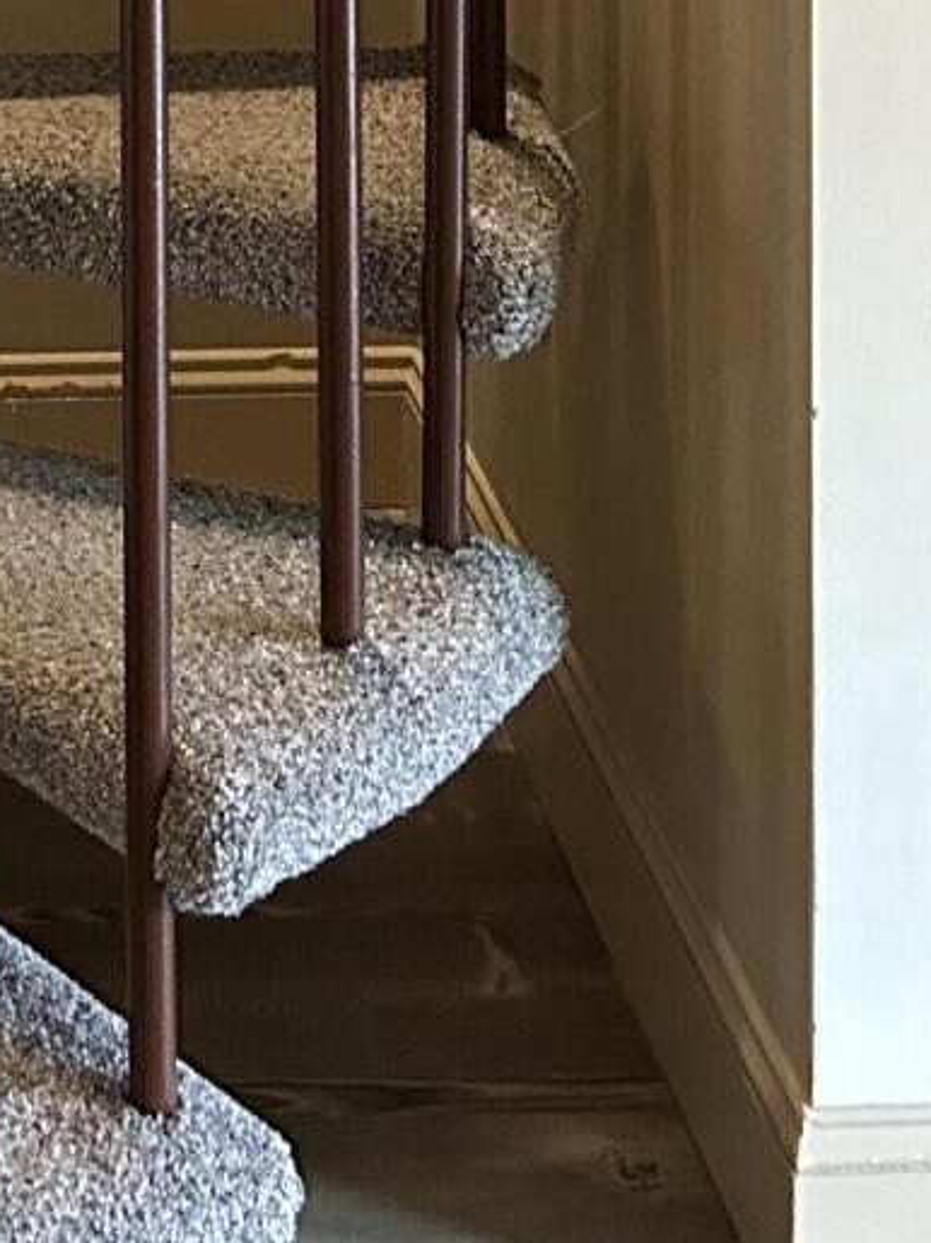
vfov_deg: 16.1
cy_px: -1067
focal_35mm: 101
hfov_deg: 14.1
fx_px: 3623
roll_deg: -0.1
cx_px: -224
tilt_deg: -3.8
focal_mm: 5.7
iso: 500
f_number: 1.5
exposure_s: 1/60
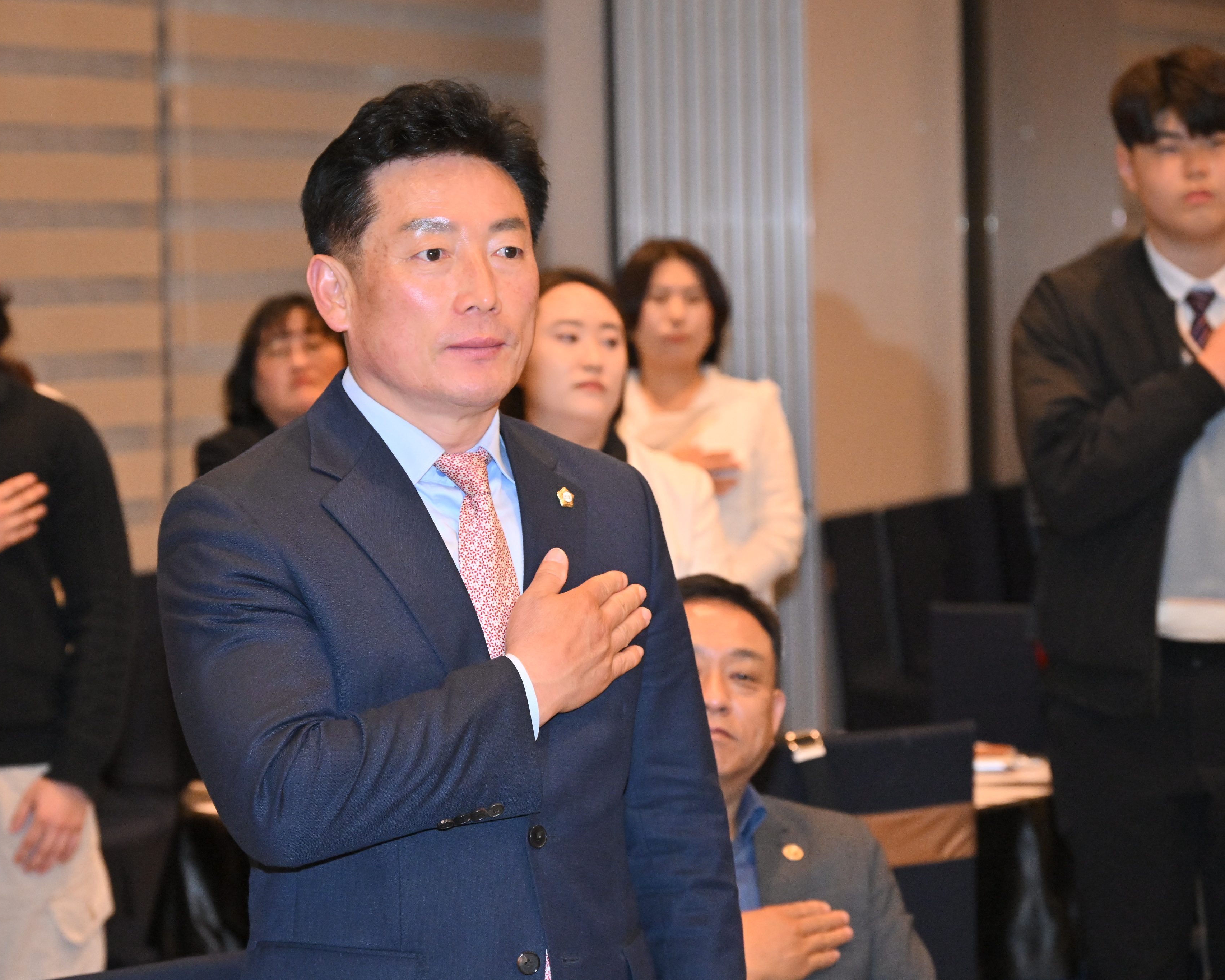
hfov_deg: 16.4
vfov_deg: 13.2
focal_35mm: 117
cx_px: 564
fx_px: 4241
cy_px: 488
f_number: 6.3
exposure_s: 1/250
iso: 5000
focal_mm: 103
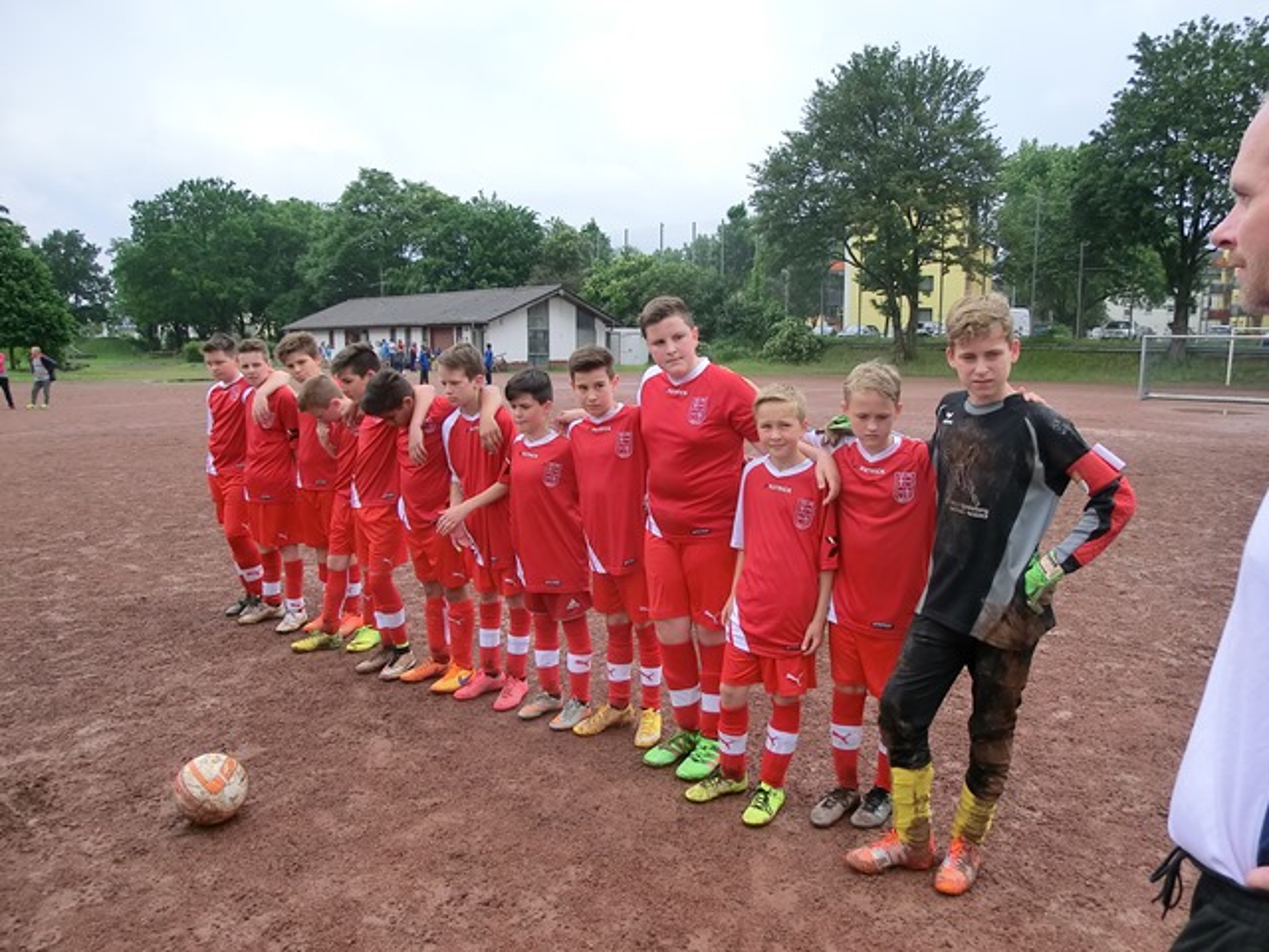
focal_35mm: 24
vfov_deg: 56.8
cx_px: 634
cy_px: 476
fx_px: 880
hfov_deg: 71.6
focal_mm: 4.24
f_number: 3
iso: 80
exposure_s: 1/400
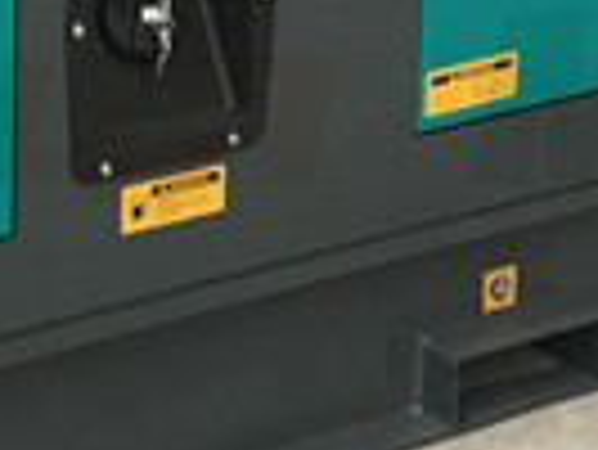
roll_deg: -1.6
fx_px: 3009
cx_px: -81
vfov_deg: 8.4
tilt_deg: -14.2
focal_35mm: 174
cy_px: -207
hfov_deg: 11.2
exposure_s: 1/33
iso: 25
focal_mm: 4.15
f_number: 2.2
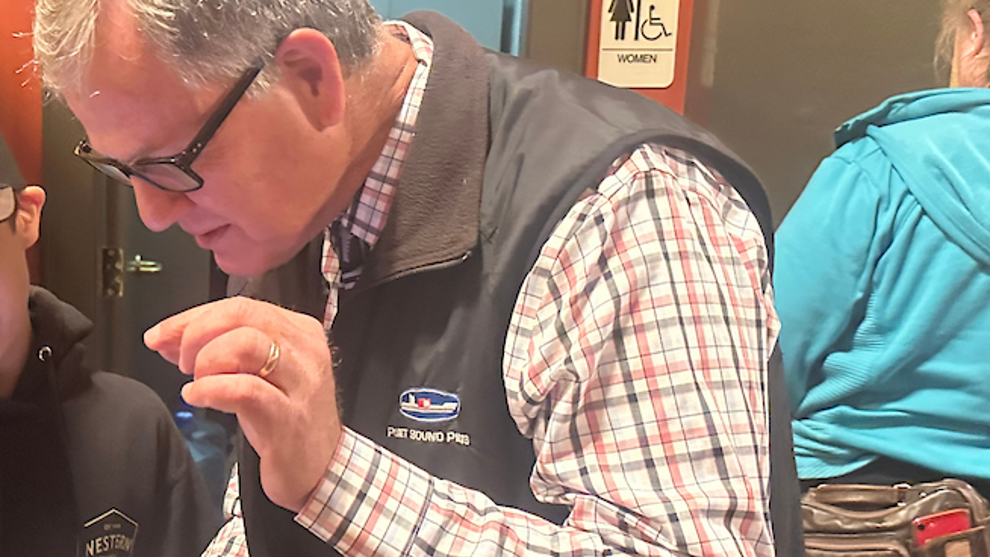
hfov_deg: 41.8
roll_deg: -1.4
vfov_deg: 24.9
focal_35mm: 48
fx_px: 1260
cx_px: 266
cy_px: 321
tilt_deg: -9.9
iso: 1250
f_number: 1.78
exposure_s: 1/30
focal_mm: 6.86
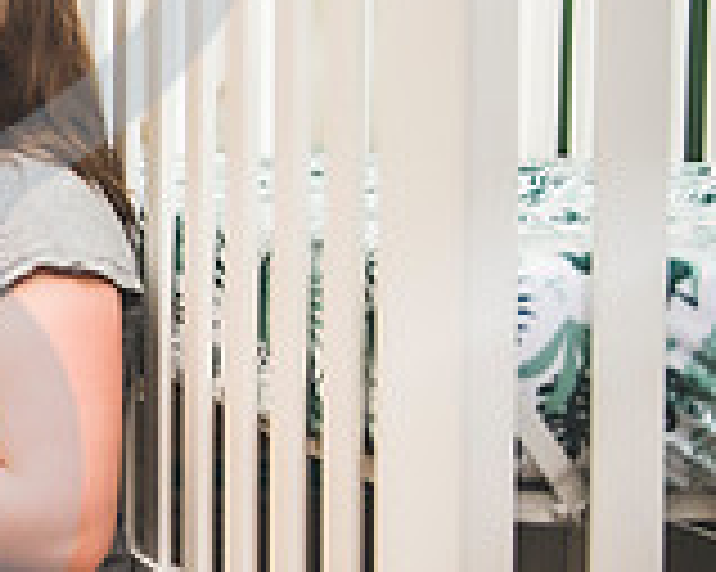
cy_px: 268
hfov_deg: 15.7
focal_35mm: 110
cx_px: -450
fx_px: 2330
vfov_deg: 14.0
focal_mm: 32
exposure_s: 1/160
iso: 640
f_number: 2.8
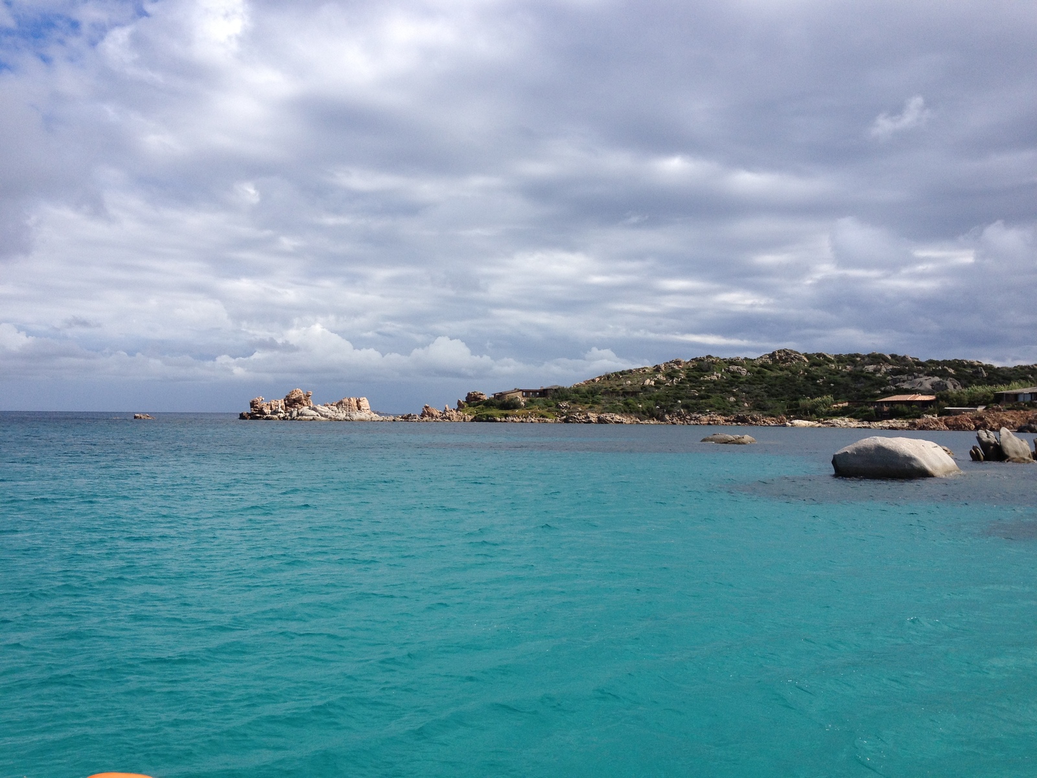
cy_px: 389
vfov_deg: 40.7
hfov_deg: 52.6
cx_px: 518
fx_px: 1049
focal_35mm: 35
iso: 64
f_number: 2.4
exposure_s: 1/2404
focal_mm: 4.28
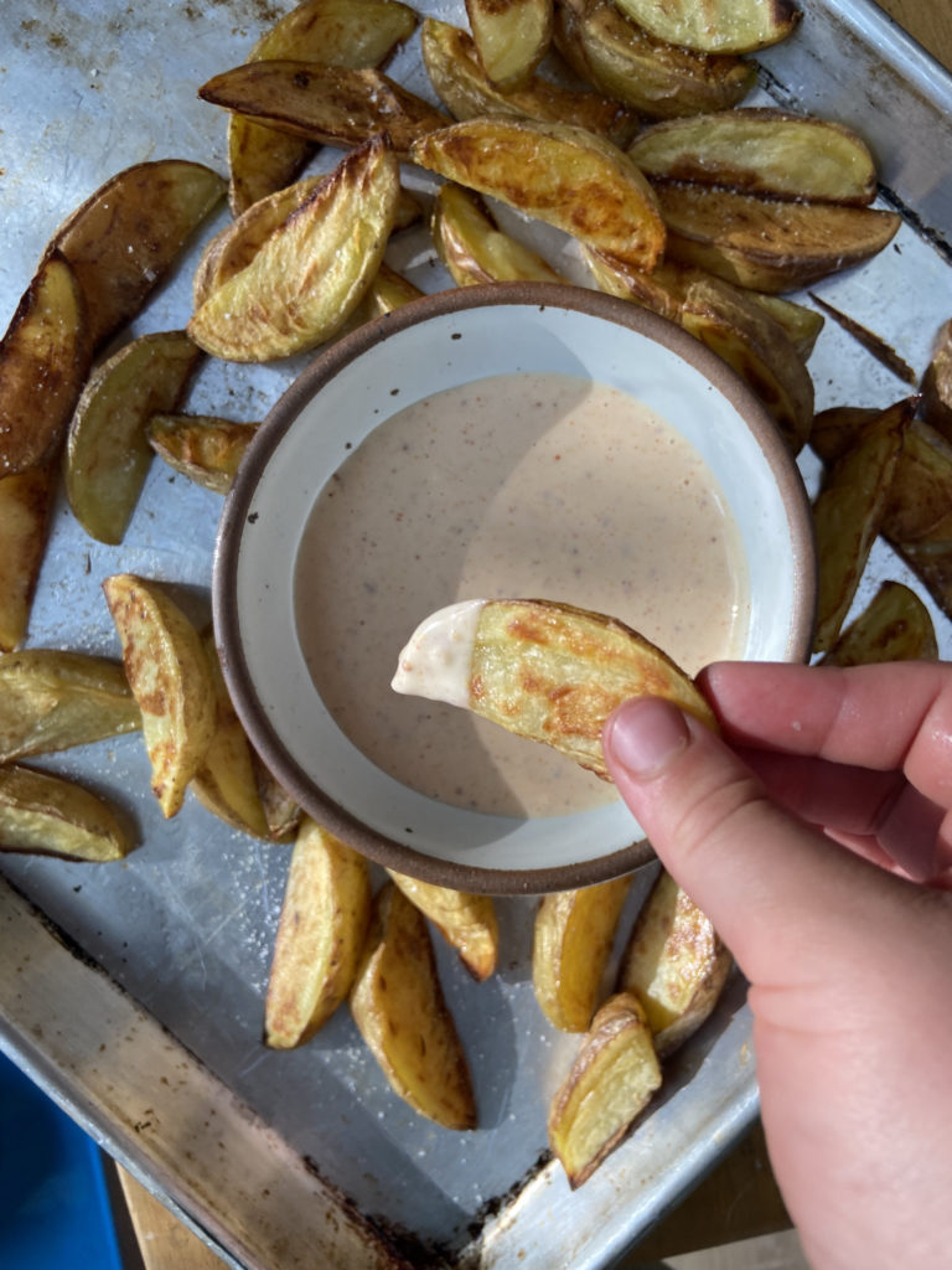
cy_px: 635
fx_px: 953
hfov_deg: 53.1
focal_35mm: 26
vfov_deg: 67.3
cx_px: 476
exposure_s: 1/120
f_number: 1.8
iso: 80
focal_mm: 4.25
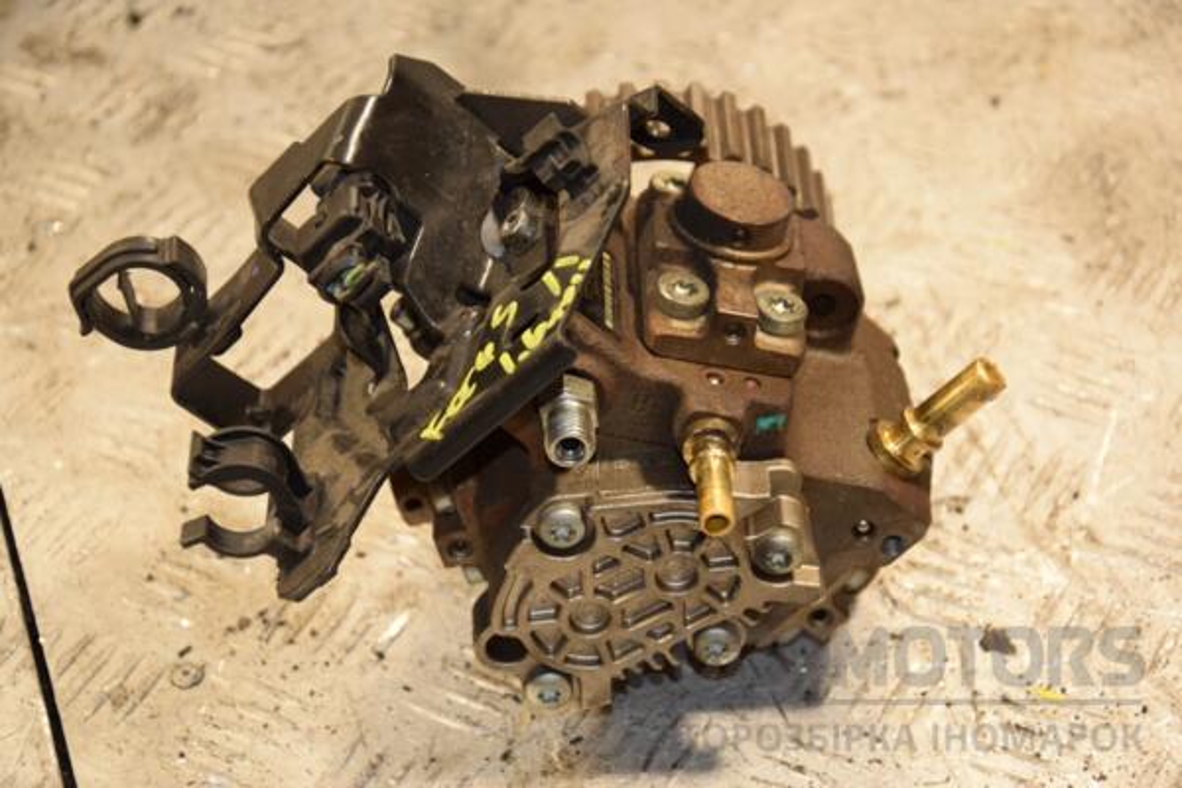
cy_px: 394
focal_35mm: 112
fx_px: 3693
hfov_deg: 18.2
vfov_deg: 12.2
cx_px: 591
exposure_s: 1/125
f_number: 5.3
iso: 800
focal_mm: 75
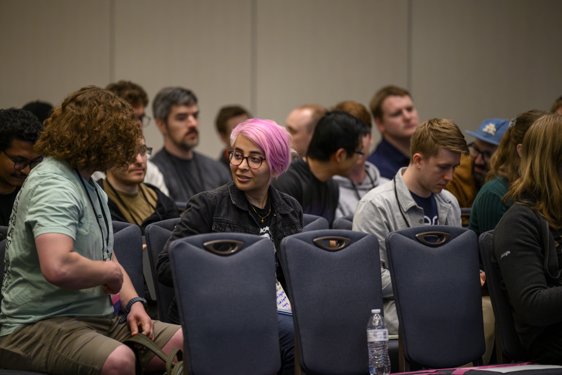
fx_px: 3122
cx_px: 281
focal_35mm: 200
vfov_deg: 6.9
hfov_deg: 10.3
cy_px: 188
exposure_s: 1/200
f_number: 2.8
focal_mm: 200
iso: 1600
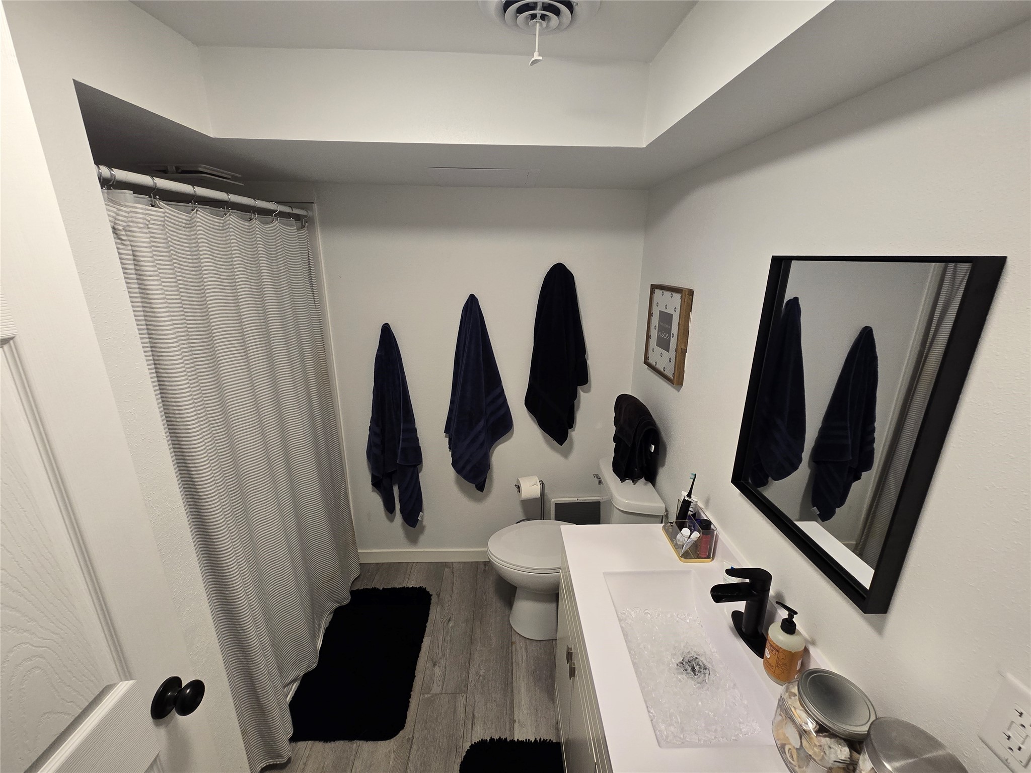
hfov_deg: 106.2
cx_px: 516
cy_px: 386
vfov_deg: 89.9
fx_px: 387
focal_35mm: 13
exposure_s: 1/60
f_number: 2.2
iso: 100
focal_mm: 2.2
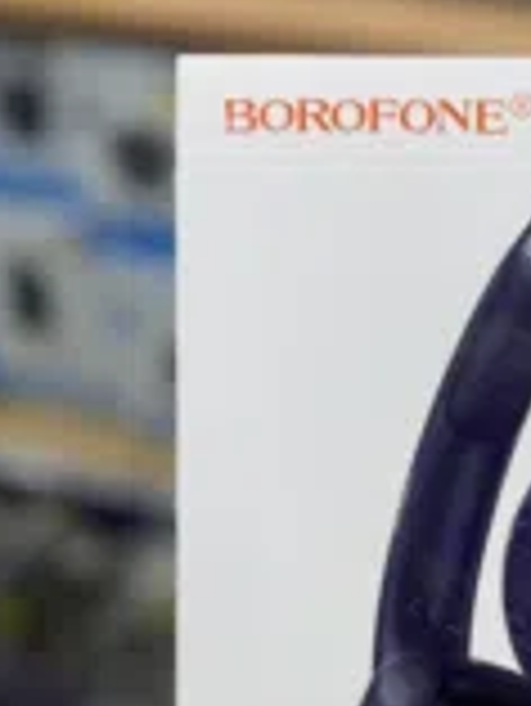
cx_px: 576
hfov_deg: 22.7
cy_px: 526
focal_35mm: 61
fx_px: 1246
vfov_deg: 31.1
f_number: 1.78
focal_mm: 6.76
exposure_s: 1/1193
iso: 80
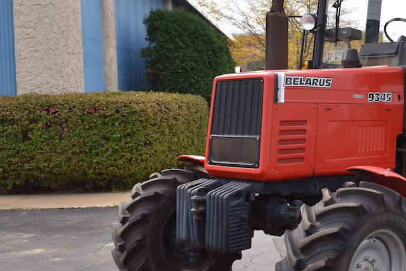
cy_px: 143
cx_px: 355
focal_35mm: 57
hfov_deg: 33.4
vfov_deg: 23.8
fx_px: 643
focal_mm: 20
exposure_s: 1/320
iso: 200
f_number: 9
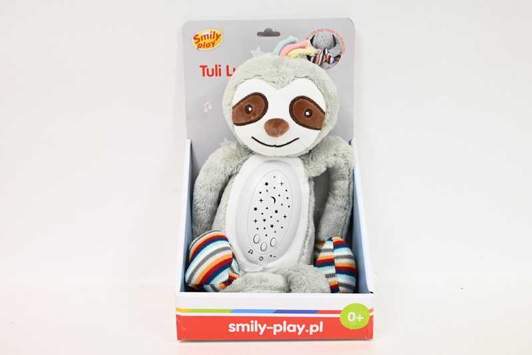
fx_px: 510
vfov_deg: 38.4
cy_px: 178
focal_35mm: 34
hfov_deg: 55.1
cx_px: 266
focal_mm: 23
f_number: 4.2
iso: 400
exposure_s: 1/160
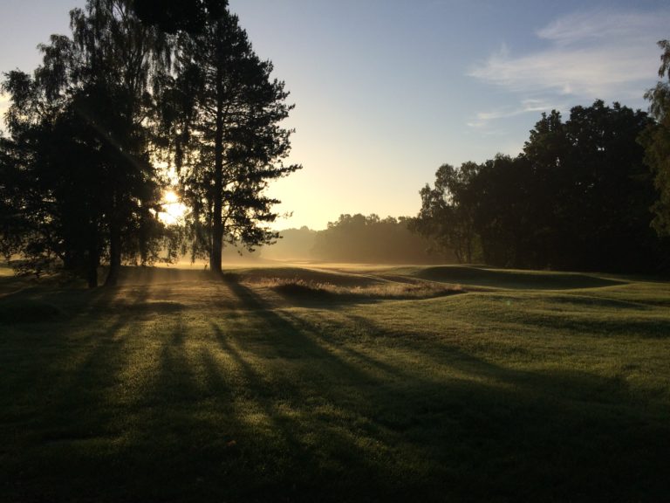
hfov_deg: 61.7
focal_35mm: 29
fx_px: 561
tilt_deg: -0.6
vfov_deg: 48.2
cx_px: 335
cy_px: 252
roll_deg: +1.9
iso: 32
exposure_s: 1/2415
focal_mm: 4.15
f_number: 2.2
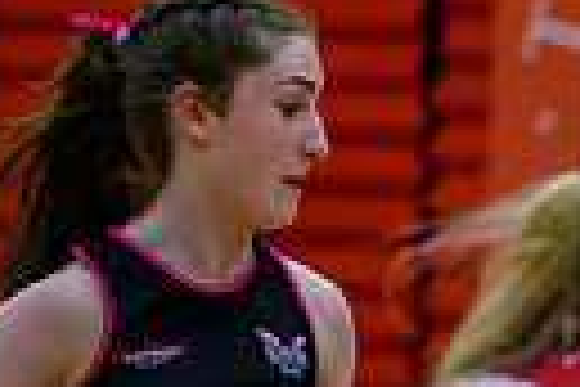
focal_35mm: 721
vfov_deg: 1.9
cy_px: 556
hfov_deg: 2.8
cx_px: 1250
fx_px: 11615
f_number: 3.2
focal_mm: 160
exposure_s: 1/800
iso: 4000
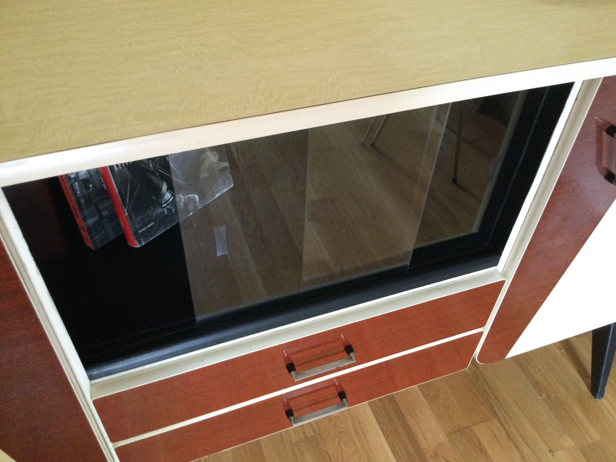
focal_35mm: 31
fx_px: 552
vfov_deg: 45.4
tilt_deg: -46.1
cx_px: 308
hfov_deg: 58.4
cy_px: 231
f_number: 2.4
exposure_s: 1/20
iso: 200
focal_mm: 3.3
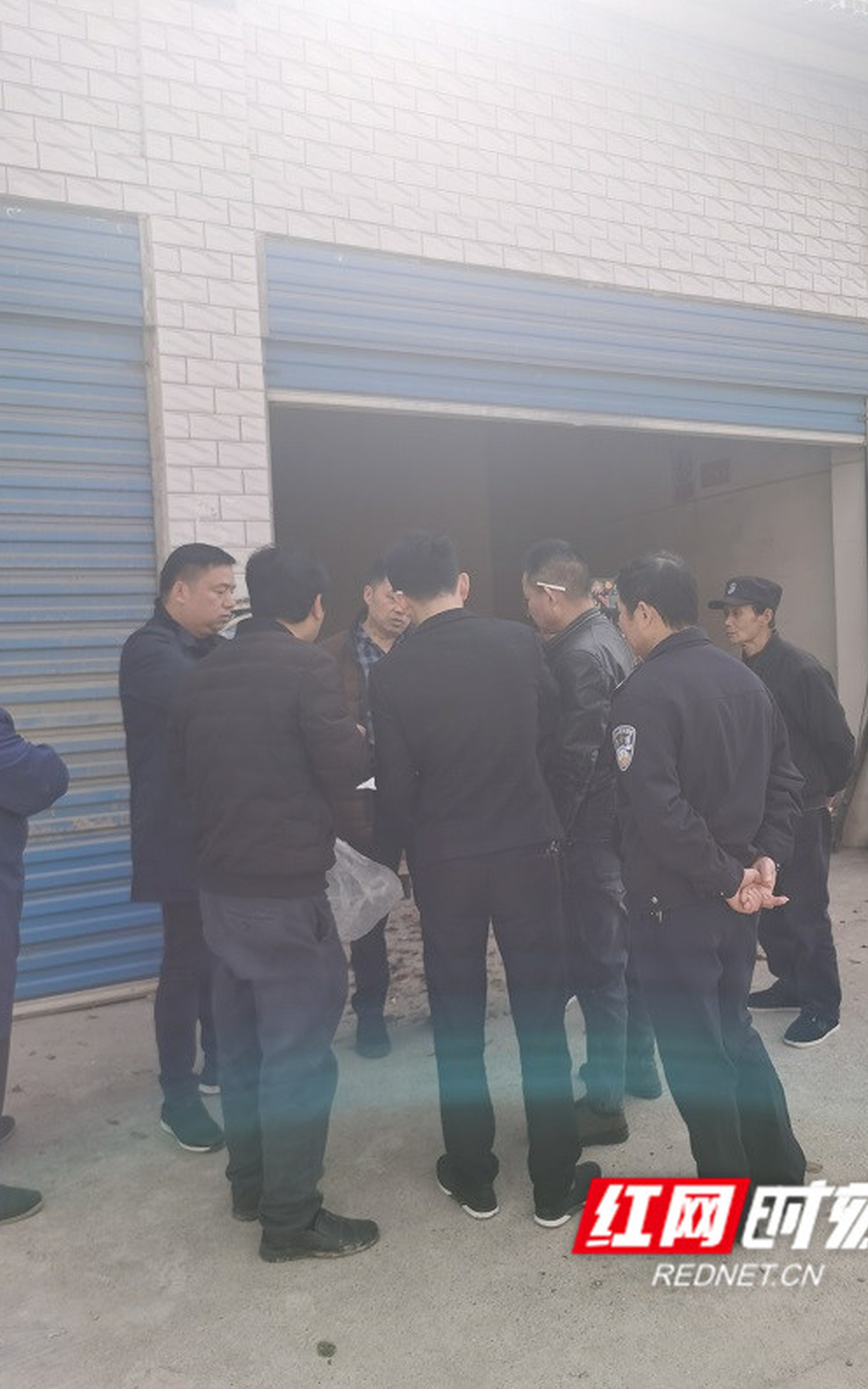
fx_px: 1173
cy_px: 692
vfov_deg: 61.2
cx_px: 485
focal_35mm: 31
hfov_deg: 40.6
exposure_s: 1/1309
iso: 50
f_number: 1.6
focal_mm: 5.56
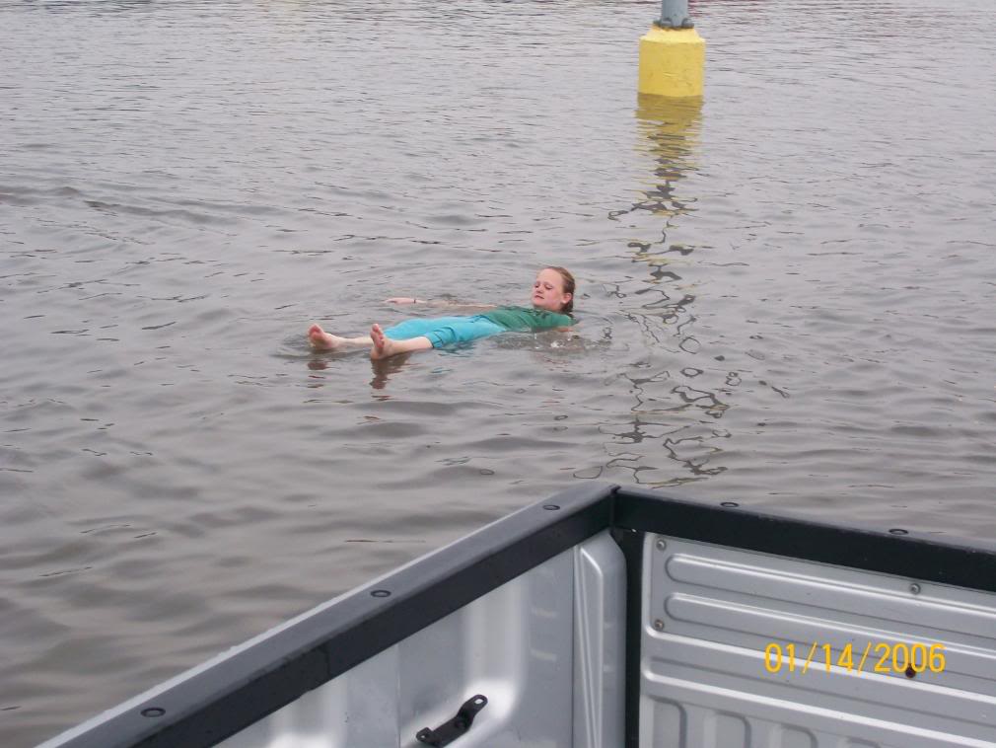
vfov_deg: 21.0
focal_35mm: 70
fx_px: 2015
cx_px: 498
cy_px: 374
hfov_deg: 27.8
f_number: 3.8
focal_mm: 11.6
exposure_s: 1/258
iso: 80
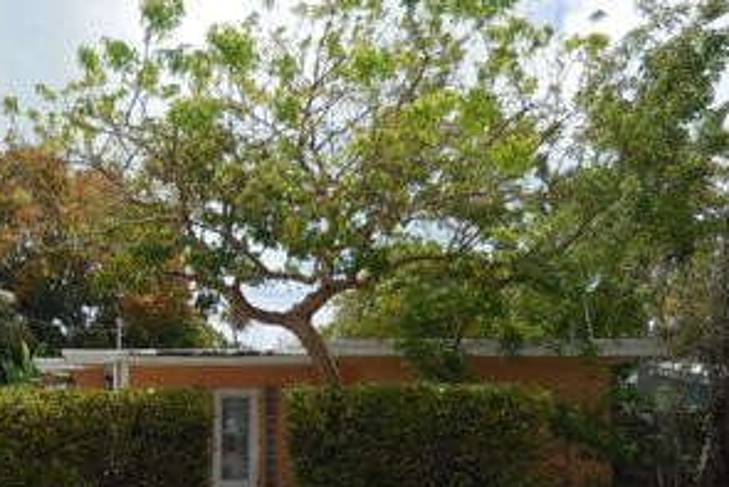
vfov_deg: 29.9
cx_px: 188
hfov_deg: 43.2
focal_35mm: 44
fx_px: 891
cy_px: 384
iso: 125
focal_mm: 4.5
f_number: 6.6
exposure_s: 1/640
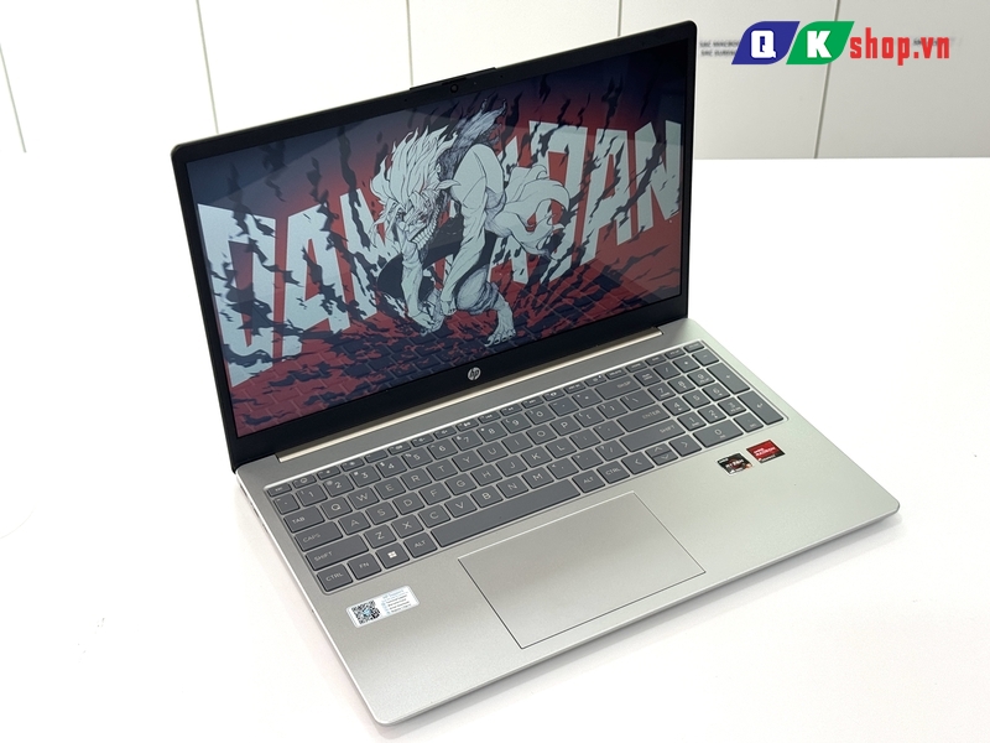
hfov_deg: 39.7
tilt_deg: -37.0
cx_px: 495
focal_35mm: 48
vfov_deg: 30.3
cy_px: 372
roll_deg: +2.5
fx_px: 1373
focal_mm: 6.76
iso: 64
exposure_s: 1/154
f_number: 1.78
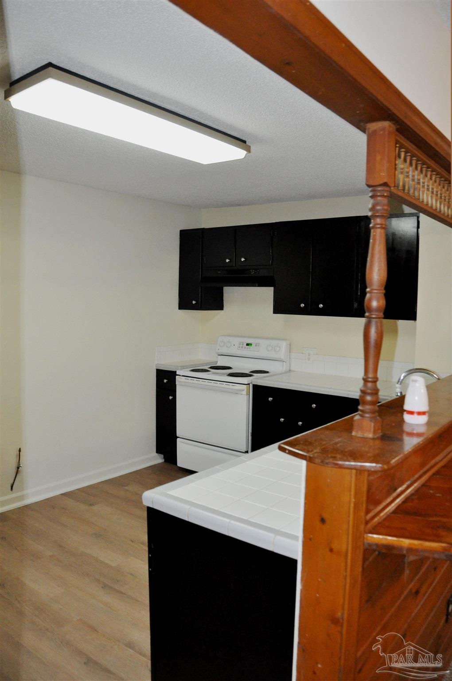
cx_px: 226
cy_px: 340
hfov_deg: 47.8
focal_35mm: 27
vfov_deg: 67.4
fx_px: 510
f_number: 4.5
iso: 1250
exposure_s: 1/60
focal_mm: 18
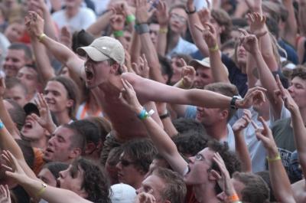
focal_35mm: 202
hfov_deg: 10.2
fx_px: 1718
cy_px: 102
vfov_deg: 6.8
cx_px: 153
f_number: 4
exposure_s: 1/200
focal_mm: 135
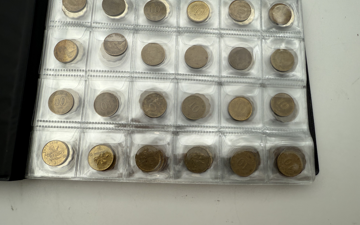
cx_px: 180
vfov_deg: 47.6
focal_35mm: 26
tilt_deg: -77.1
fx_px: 255
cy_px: 103
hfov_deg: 70.4
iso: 40
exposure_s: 1/309
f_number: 2.2
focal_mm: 2.22
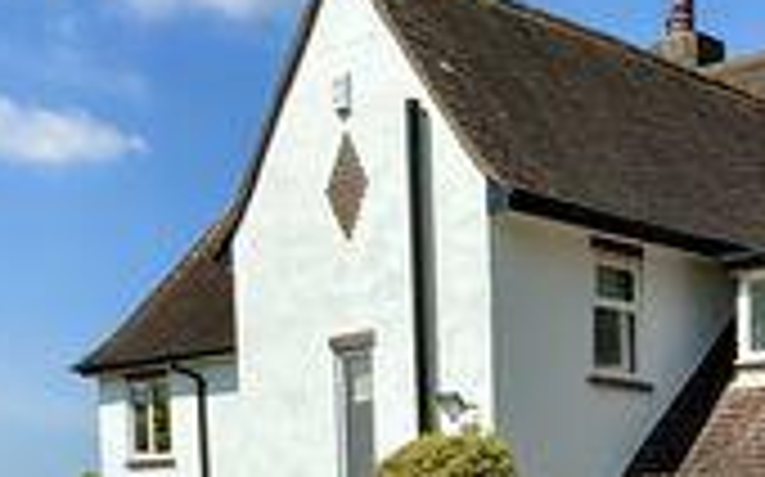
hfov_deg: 26.3
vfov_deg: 16.9
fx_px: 1458
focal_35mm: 70
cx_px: 909
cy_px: 711
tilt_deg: -6.3
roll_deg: -0.7
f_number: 2.2
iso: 50
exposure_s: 1/2584
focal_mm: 2.22
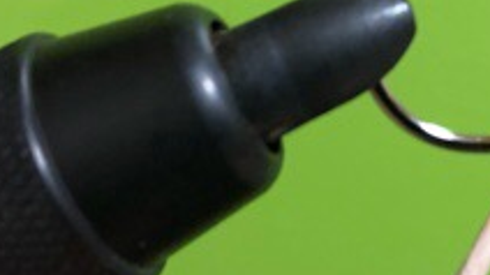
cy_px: 81
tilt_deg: -19.5
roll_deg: -0.9
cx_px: 374
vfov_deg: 17.4
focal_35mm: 69
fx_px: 896
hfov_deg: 30.0
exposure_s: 1/11
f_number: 1.8
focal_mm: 3.99
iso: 100
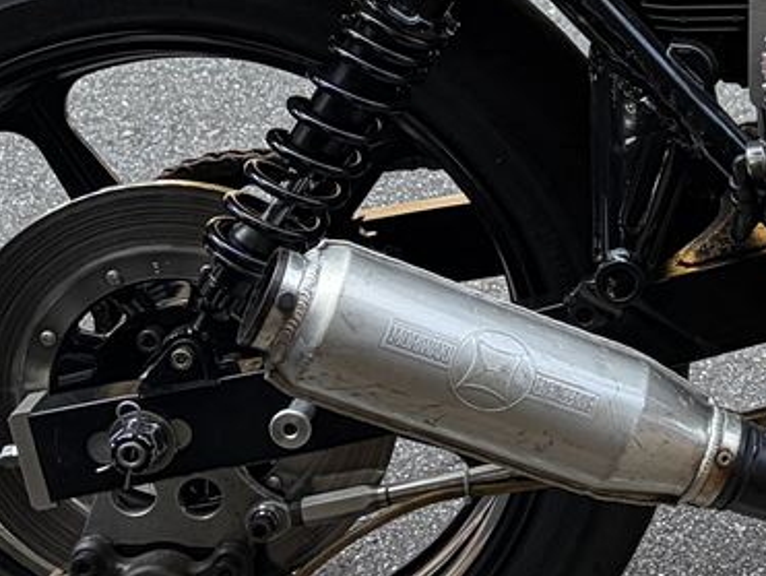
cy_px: -132
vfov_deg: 12.9
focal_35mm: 112
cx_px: 1121
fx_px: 2481
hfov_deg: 16.2
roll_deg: +0.0
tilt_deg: -23.7
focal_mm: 5.96
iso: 50
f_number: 1.6
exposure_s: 1/346
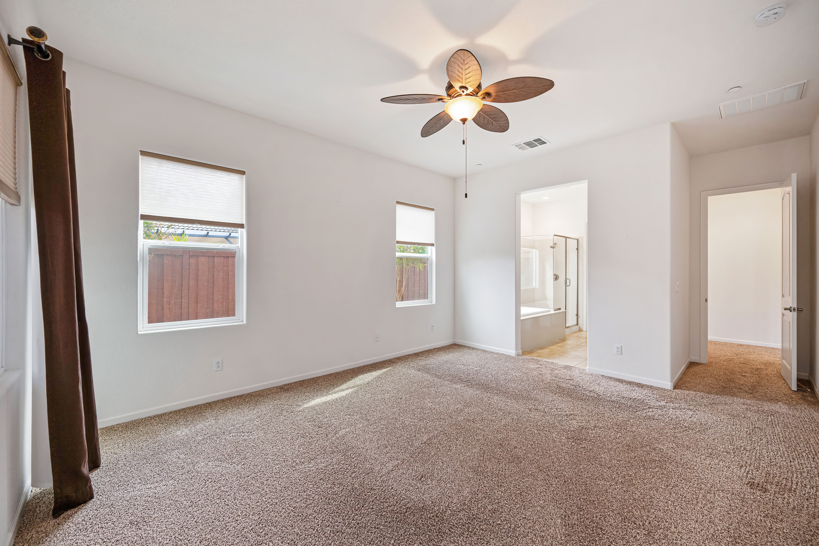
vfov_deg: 81.2
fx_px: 318
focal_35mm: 14
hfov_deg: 104.3
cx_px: 410
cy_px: 273
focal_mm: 14
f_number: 6.3
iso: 640
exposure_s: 1/100
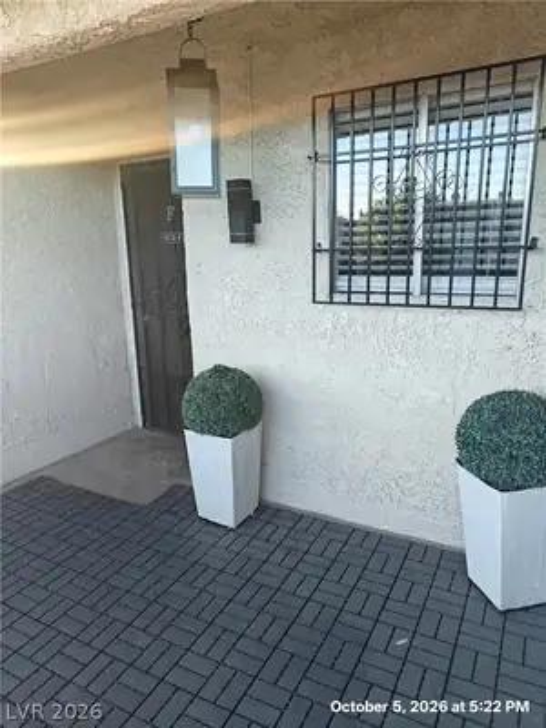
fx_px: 505
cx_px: 273
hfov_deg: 56.8
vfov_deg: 71.6
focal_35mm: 24
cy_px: 364
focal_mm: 5.59
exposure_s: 1/112
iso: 50
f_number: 1.8
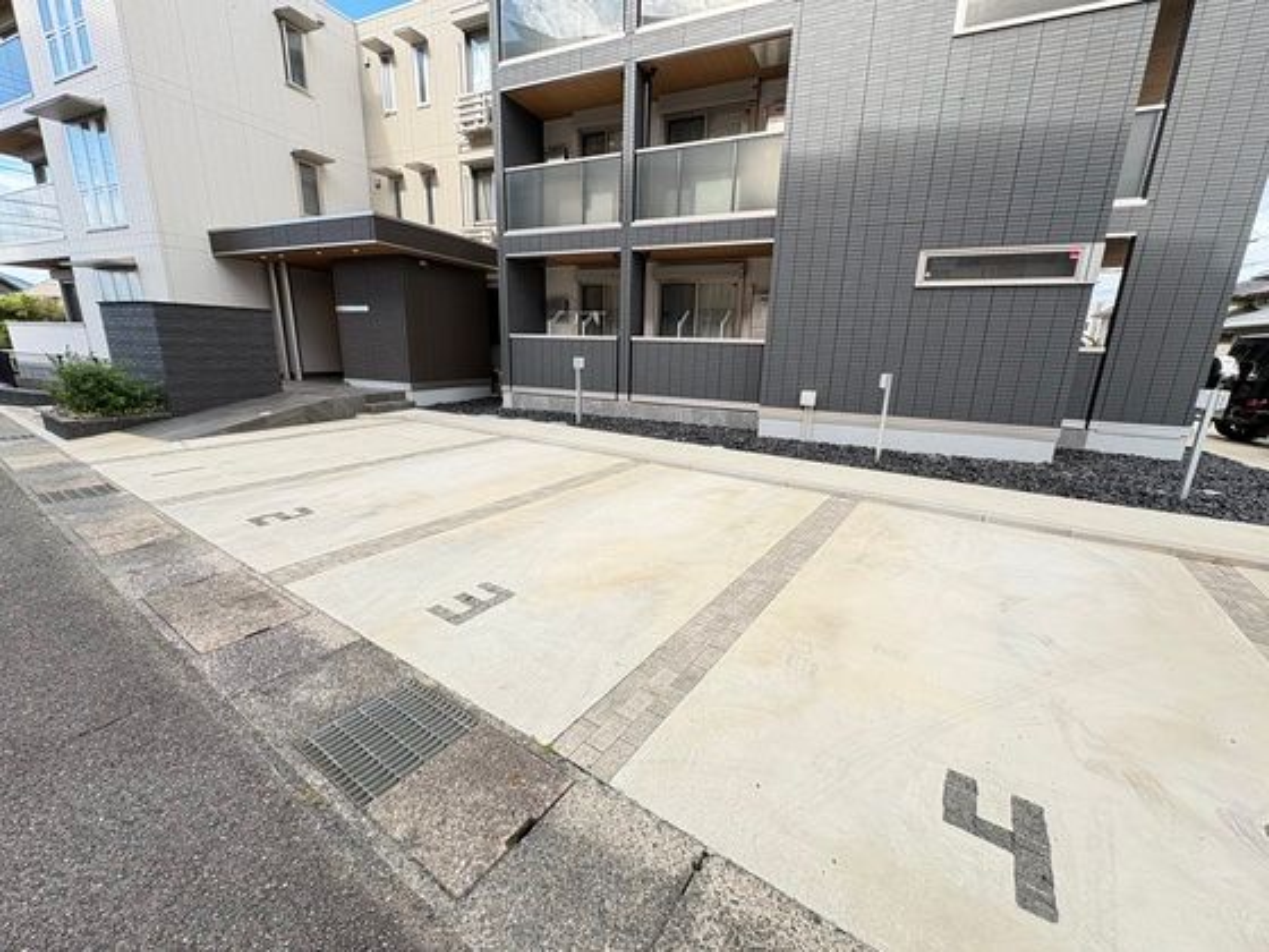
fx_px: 513
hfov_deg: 102.1
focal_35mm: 14
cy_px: 476
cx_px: 634
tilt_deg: -15.0
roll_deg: -0.9
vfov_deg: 85.7
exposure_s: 1/329
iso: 50
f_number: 2.2
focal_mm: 2.22
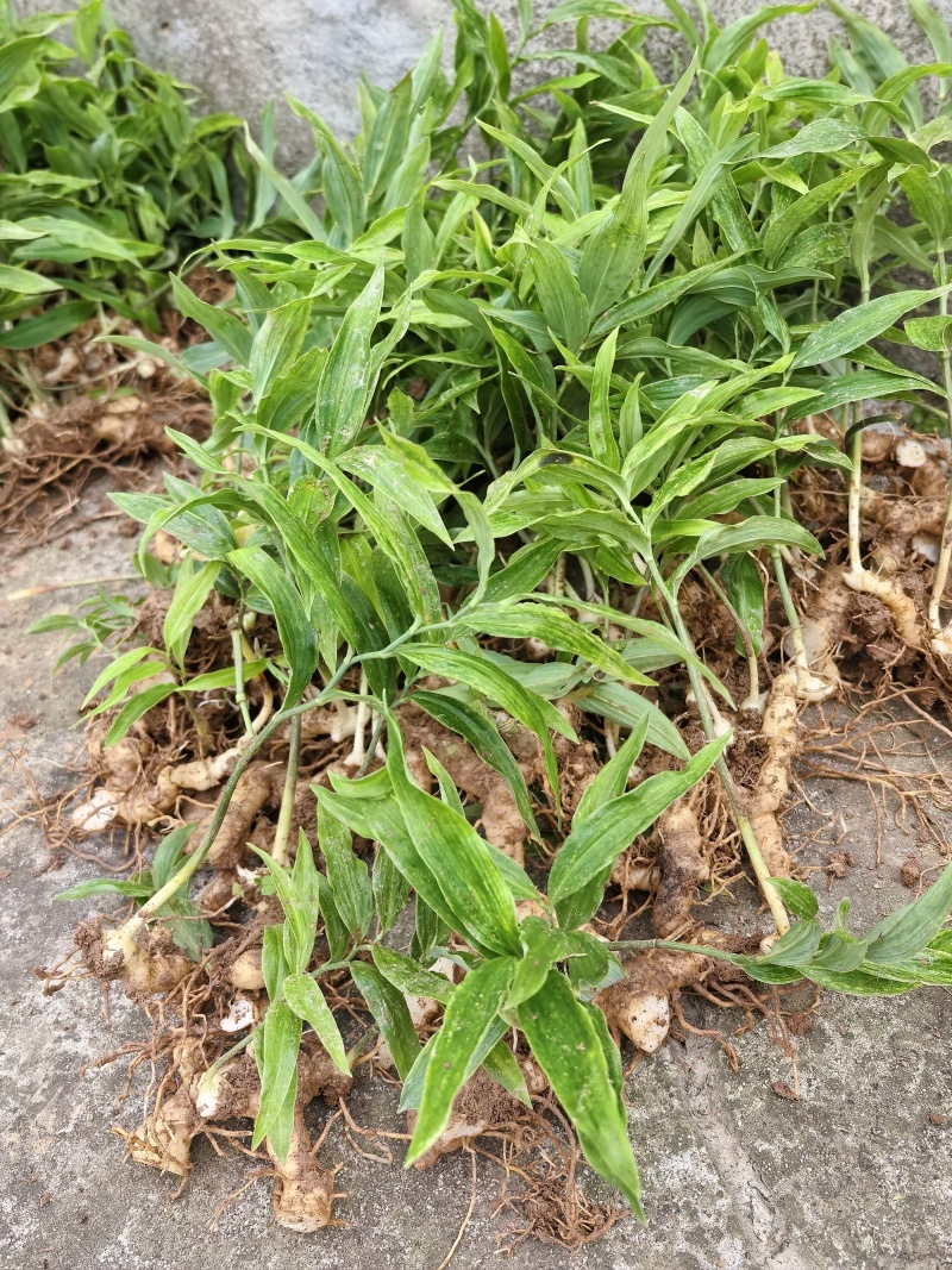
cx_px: 476
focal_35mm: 33
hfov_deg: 42.9
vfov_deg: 55.4
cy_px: 635
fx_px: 1210
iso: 160
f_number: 2
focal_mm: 5.75
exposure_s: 1/595
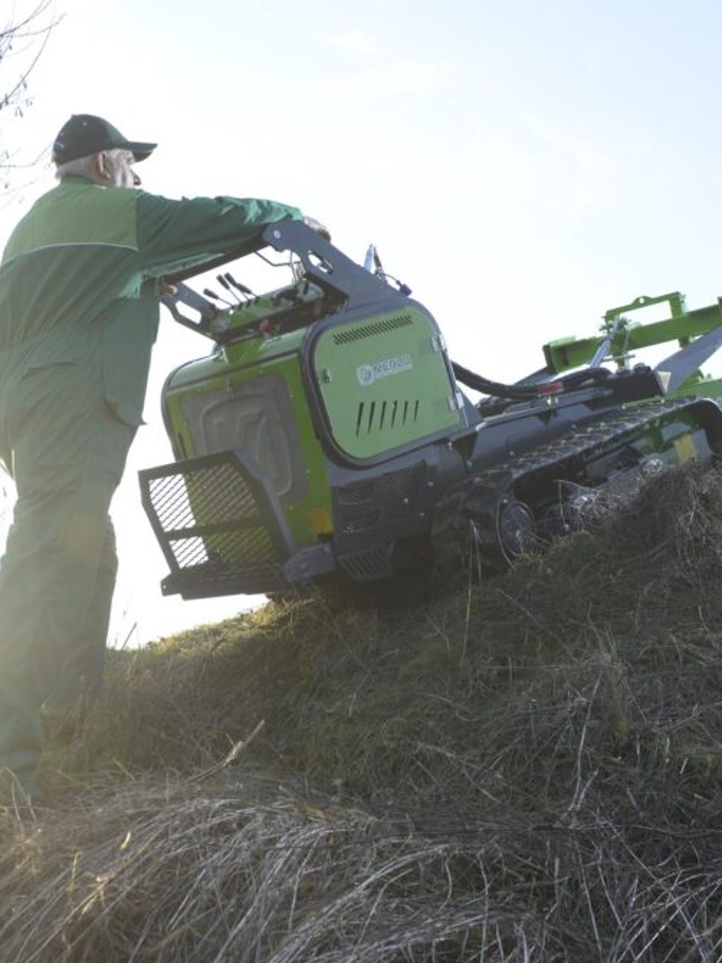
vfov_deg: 38.2
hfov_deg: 29.1
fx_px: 1391
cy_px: 487
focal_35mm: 50
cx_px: 341
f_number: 8
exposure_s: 1/200
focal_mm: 34
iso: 200
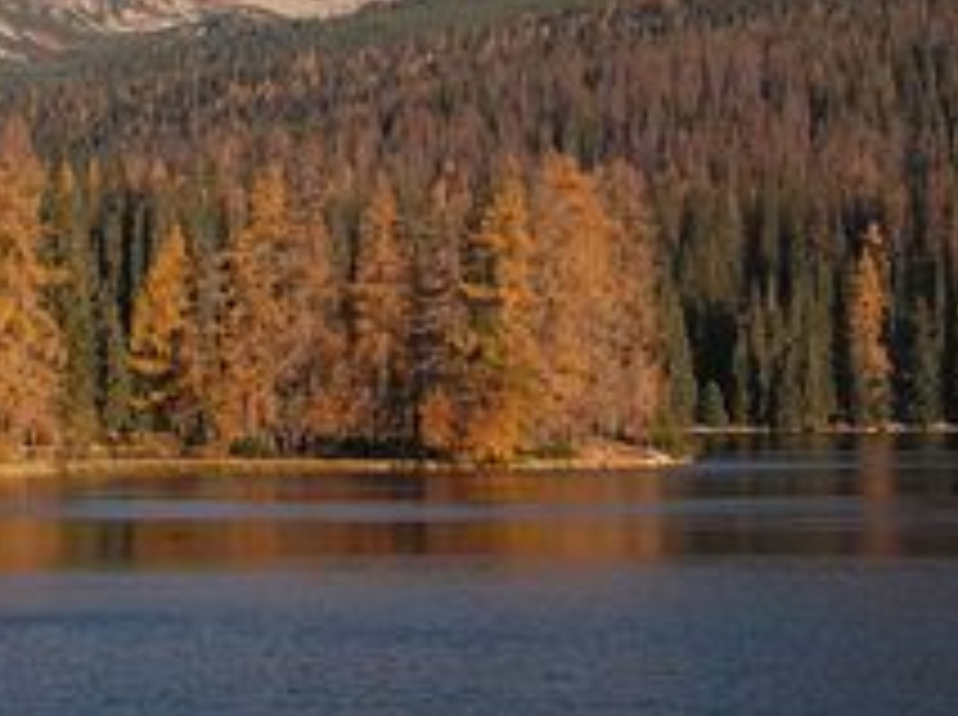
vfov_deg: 13.0
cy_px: -25
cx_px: 256
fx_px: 3094
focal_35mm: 112
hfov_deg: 17.5
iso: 100
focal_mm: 8.9
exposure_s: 1/640
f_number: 4.8
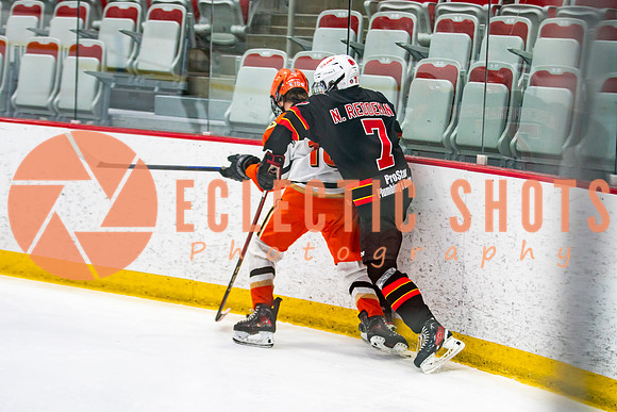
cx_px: 378
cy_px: 255
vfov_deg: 11.7
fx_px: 2004
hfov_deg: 17.5
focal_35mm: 117
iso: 1250
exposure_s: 1/640
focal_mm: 80
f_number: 2.8
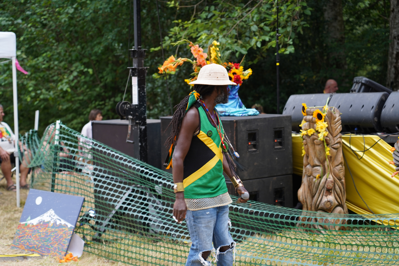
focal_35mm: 105
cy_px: 133
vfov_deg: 13.0
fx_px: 1164
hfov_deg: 19.5
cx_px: 200
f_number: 4
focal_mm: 105
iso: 400
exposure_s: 1/160
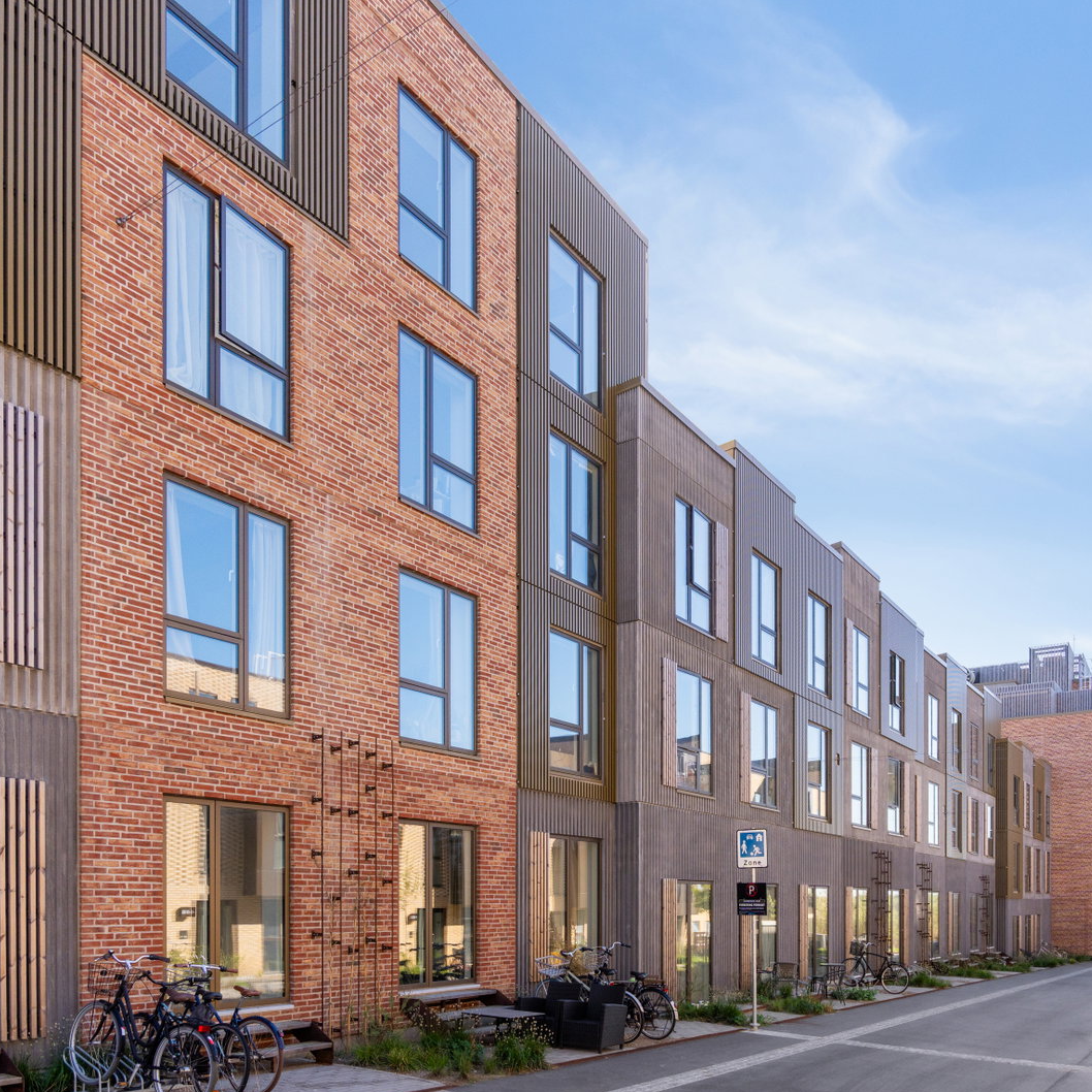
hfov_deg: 58.6
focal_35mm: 27
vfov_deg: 59.1
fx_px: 964
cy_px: 550
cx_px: 651
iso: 200
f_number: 8
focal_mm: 14
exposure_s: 1/80
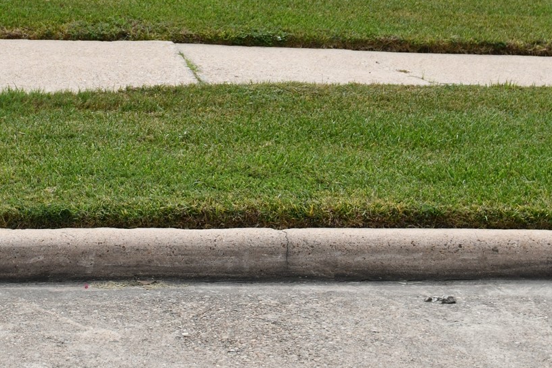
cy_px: -101
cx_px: 258
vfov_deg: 11.9
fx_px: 1717
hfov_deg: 18.3
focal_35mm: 112
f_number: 5
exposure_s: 1/2500
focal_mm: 35
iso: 400
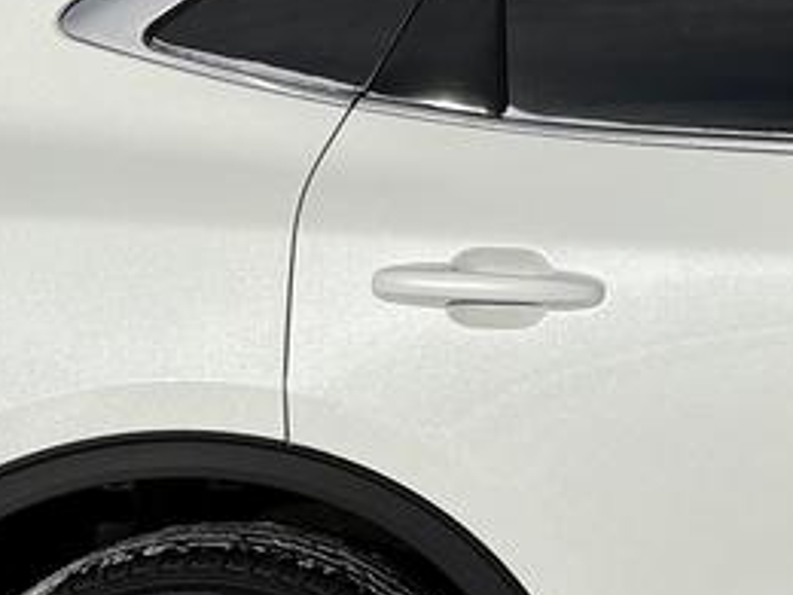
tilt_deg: +0.0
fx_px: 2932
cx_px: 1202
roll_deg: +0.2
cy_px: -143
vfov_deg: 11.3
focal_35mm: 128
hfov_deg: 14.3
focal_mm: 5.96
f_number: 1.6
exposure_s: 1/10101
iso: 40
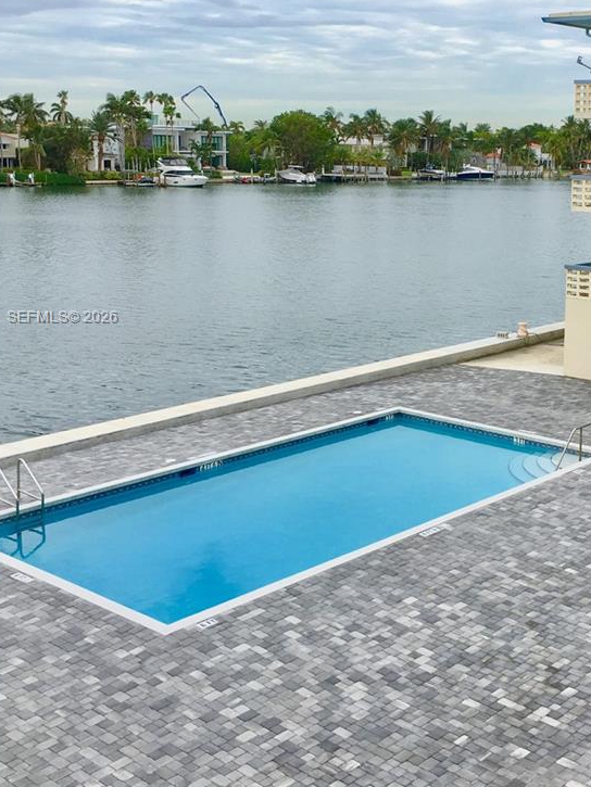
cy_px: 318
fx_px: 1092
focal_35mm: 48
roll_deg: -1.1
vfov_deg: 39.5
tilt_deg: -6.8
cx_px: 405
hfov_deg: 30.0
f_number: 2.2
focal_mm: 4.15
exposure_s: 1/475
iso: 25
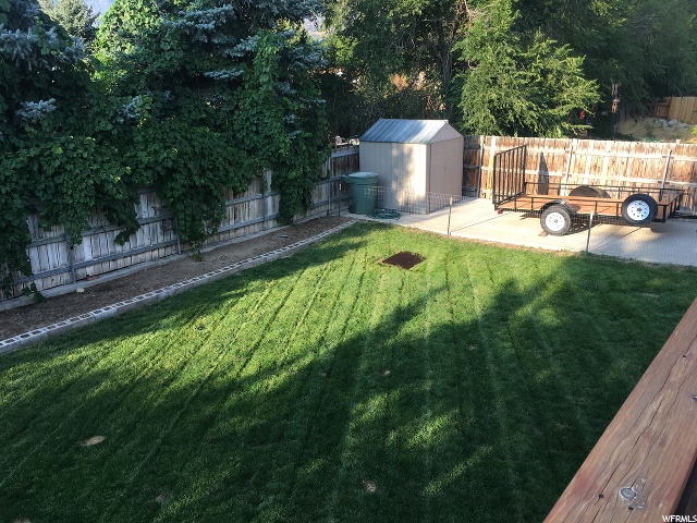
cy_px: 262
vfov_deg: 48.2
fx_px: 584
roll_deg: -1.0
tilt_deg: -18.0
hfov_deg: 61.7
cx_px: 348
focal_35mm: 29
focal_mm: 4.15
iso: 25
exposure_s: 1/246
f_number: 2.2
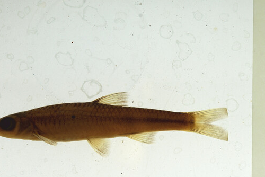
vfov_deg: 9.5
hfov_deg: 14.1
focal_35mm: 144
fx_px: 1061
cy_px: 167
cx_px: 257
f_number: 10
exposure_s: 1/200
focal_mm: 60
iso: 100
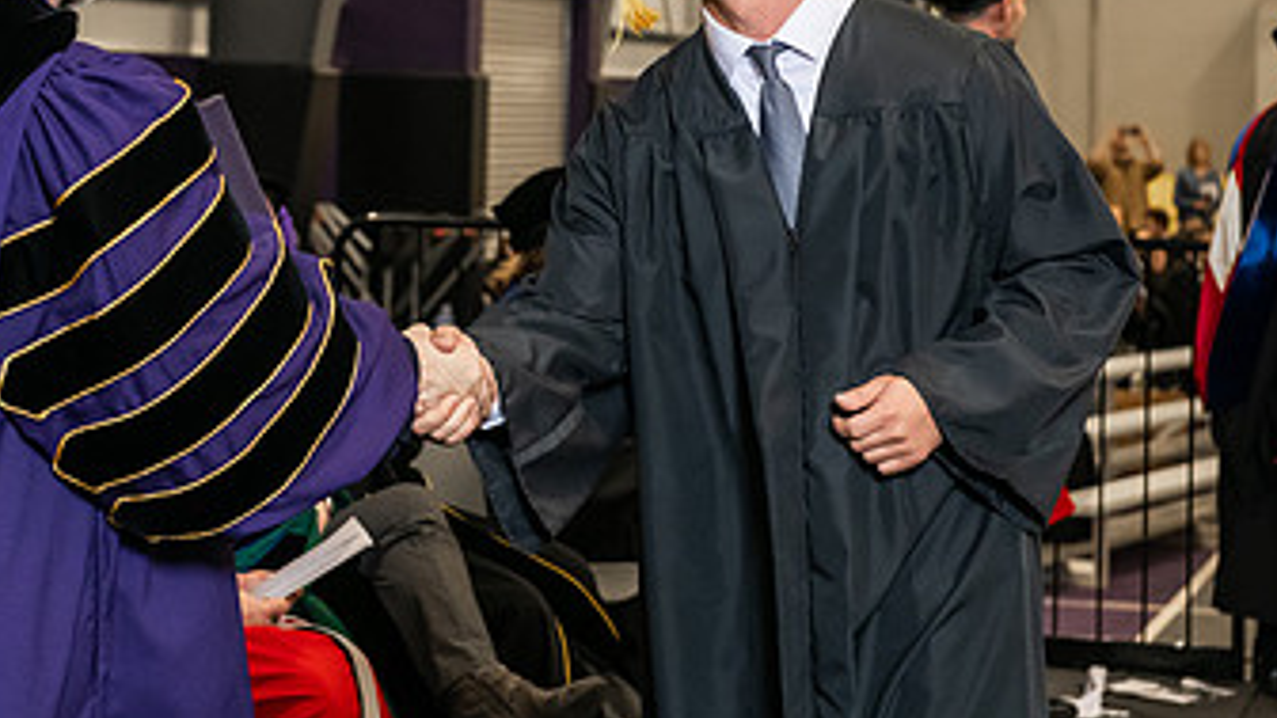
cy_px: 13
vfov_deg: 10.7
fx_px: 3792
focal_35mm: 112
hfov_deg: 19.1
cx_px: 456
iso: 2500
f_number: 5
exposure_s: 1/200
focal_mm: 62
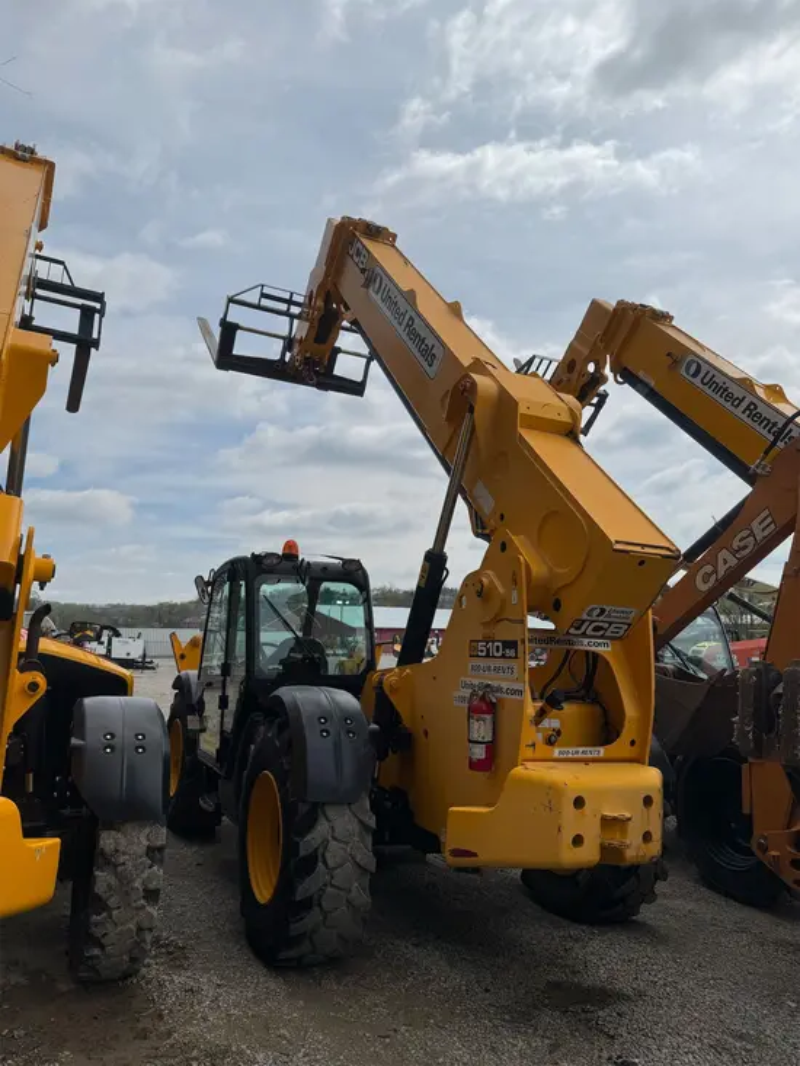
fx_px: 739
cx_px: 400
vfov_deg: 71.6
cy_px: 533
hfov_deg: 56.8
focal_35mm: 24
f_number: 1.78
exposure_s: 1/10417
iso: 80
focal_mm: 6.76
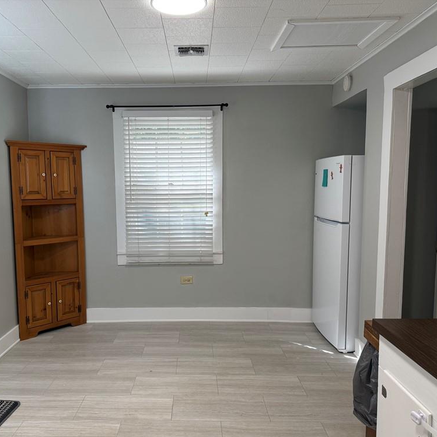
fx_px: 414
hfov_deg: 55.4
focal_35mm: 29
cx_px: 190
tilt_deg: -5.9
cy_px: 222
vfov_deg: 55.6
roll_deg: +0.4
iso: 100
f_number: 1.78
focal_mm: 6.76
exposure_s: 1/120
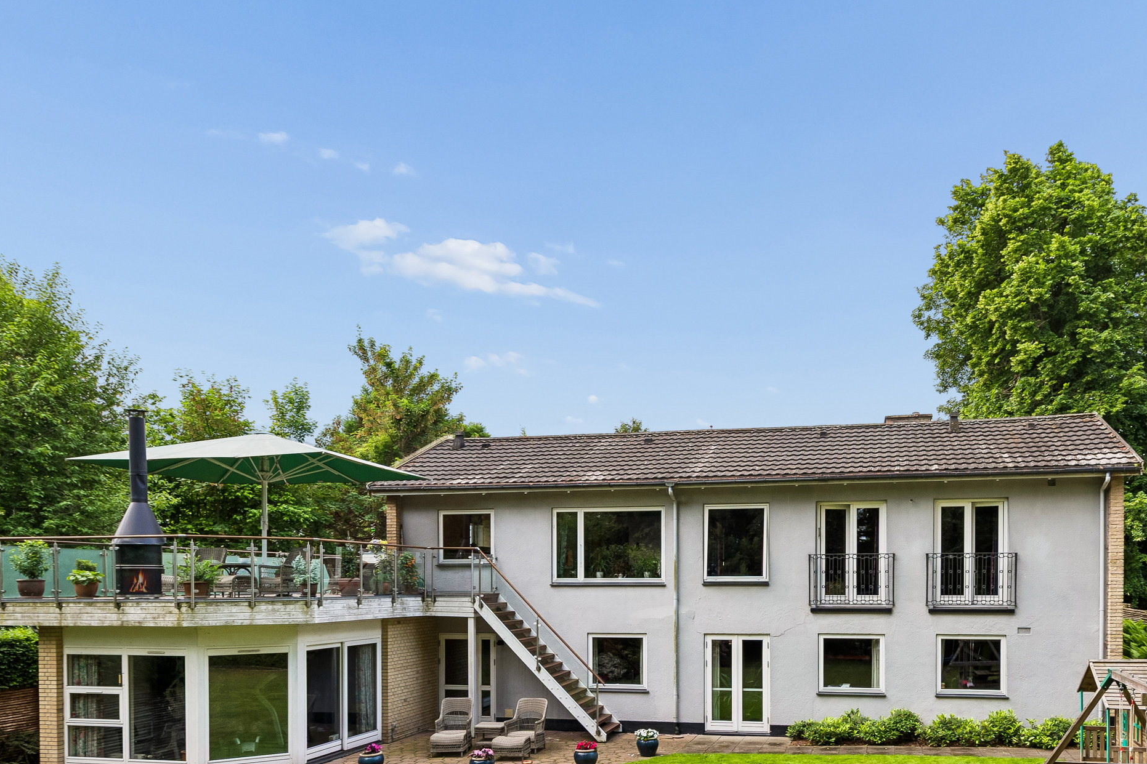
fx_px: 924
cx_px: 684
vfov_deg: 43.3
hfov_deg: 63.1
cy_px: 585
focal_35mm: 29
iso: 250
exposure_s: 1/125
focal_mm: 18
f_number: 9
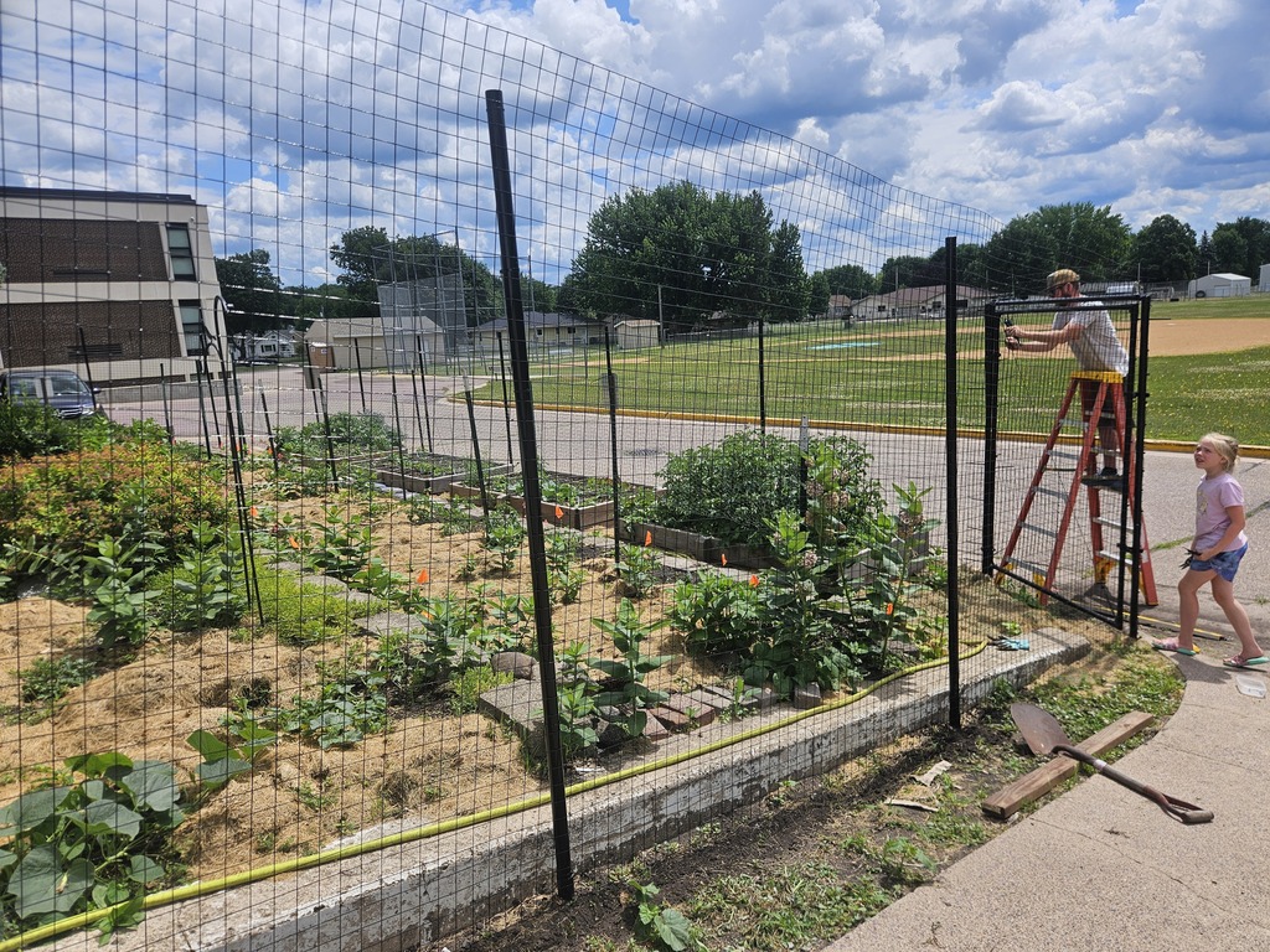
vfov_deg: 58.9
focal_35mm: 23
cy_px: 476
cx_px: 635
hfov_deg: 73.9
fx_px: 844
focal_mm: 5.4
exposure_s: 1/3034
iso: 25
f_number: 1.8
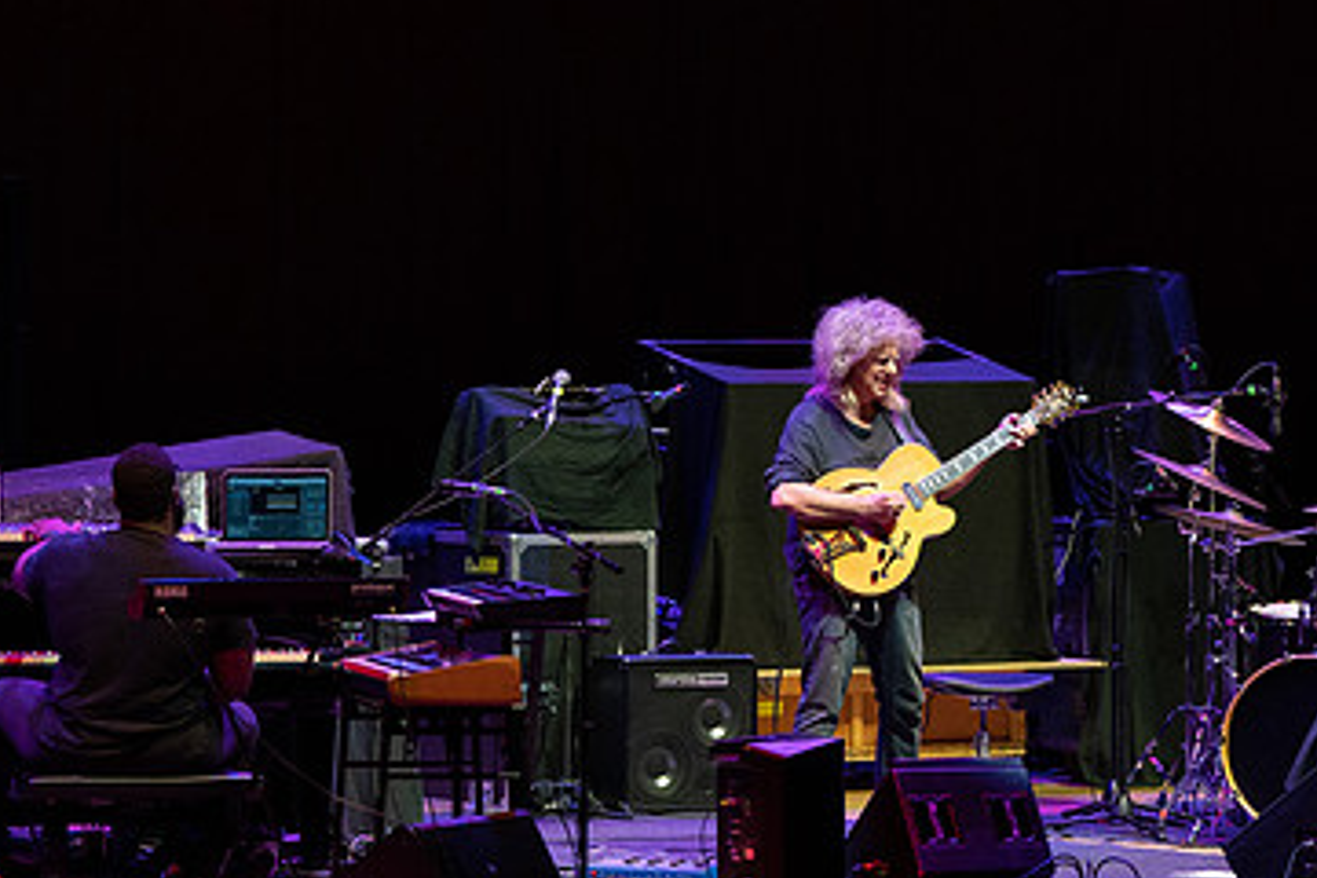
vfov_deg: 7.1
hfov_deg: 10.6
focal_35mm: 194
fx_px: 7097
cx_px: 713
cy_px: 386
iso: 3200
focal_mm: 119
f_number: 5
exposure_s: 1/250
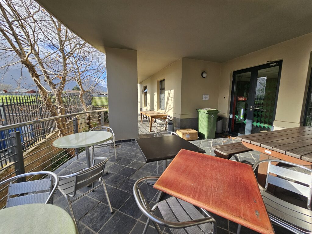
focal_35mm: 13
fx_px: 117
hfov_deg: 106.2
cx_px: 156
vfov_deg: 89.9
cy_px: 117
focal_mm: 2.2
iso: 80
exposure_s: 1/1000
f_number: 2.2
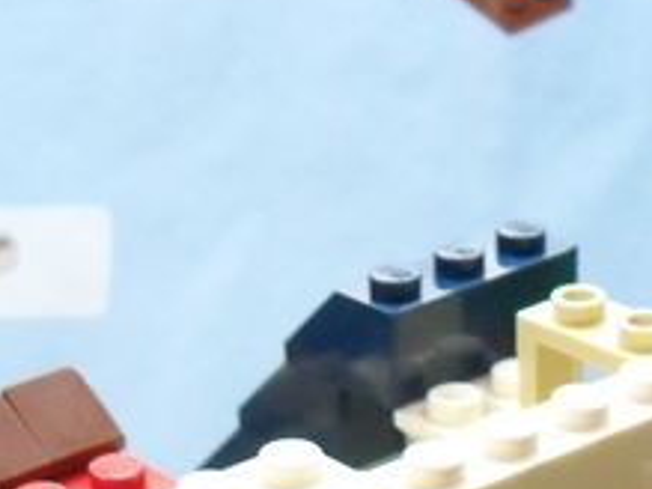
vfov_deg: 11.0
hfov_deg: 15.3
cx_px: 518
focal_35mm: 128
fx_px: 2410
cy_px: 802
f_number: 2.8
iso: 200
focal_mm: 6.2
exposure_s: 1/10
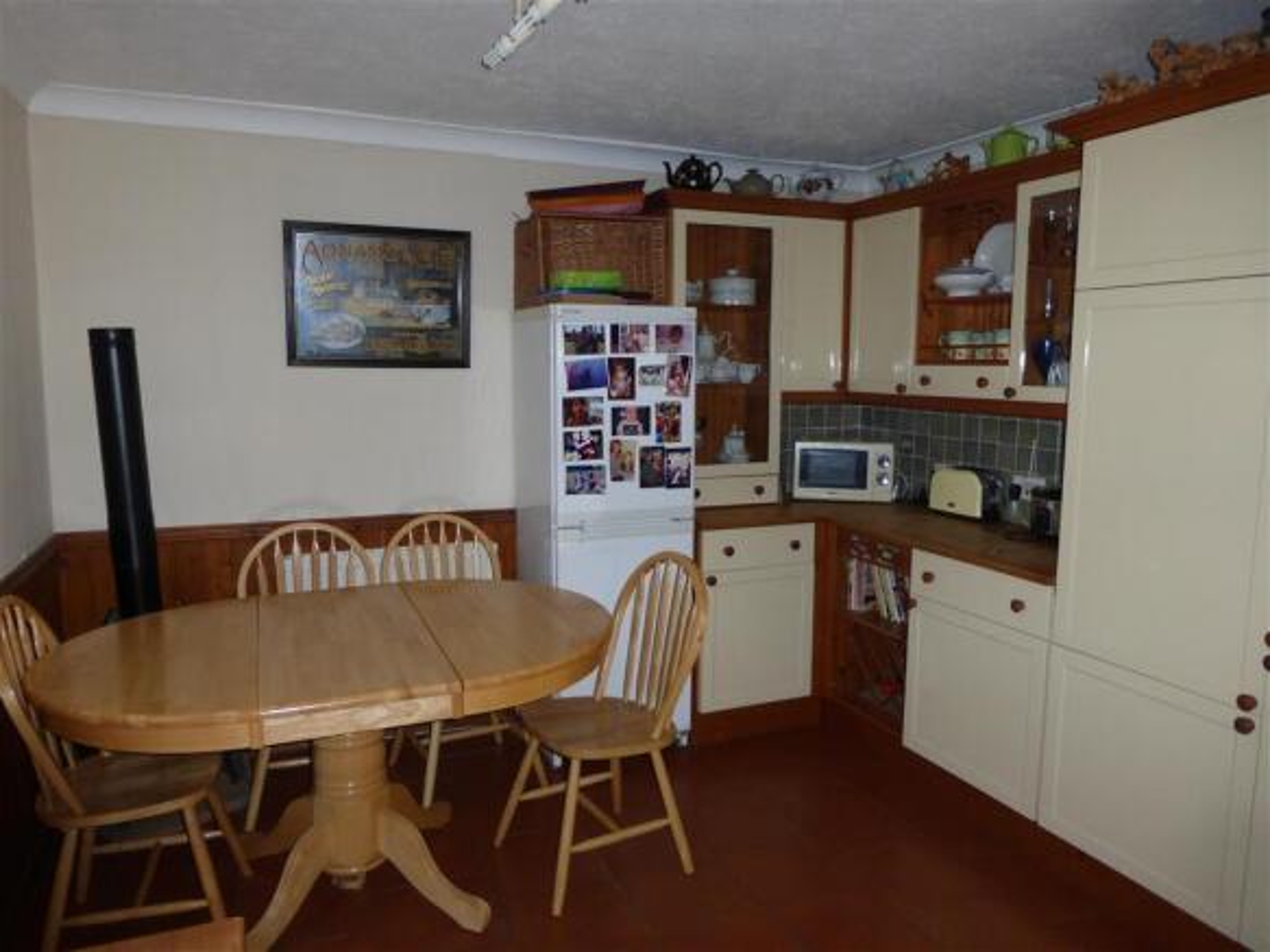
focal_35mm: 24
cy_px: 476
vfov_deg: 56.8
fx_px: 880
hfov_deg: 71.6
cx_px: 635
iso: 200
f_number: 3.3
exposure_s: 1/60
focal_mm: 4.3
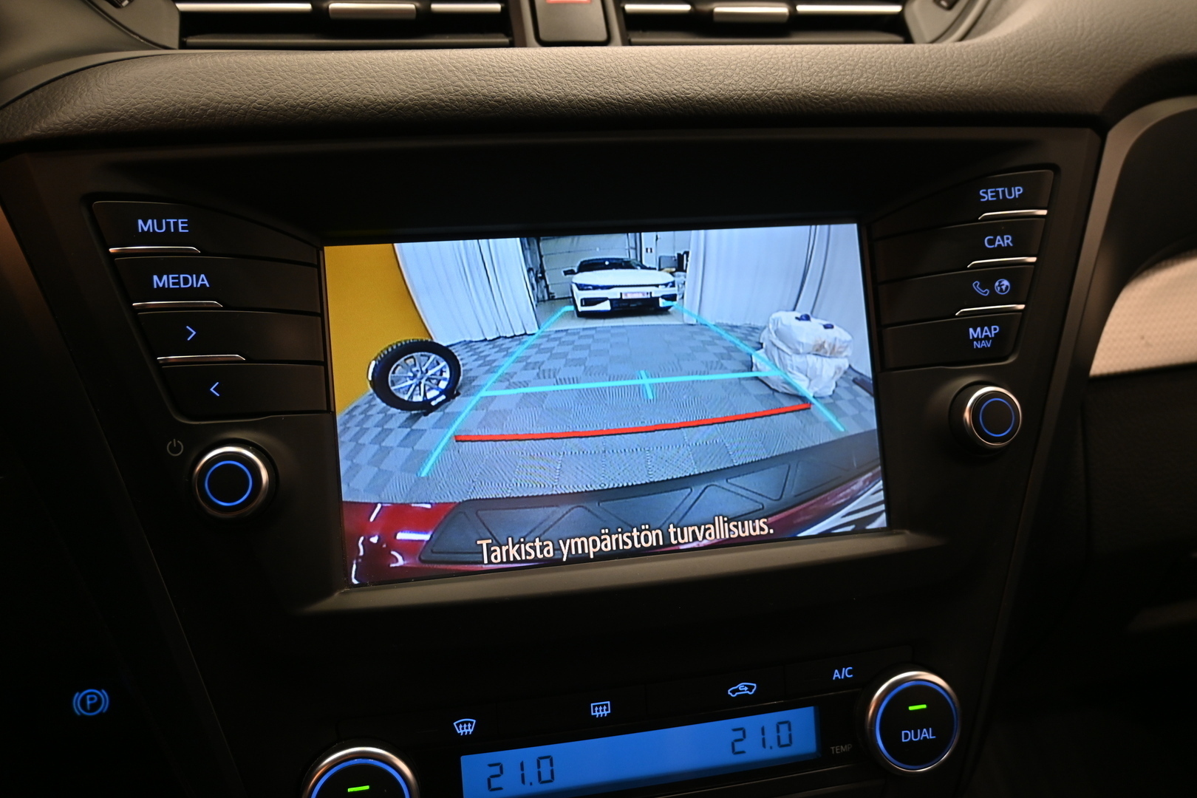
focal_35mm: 31
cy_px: 399
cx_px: 598
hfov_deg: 60.7
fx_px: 1022
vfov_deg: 42.6
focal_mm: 20.5
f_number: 3.8
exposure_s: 1/30
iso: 400
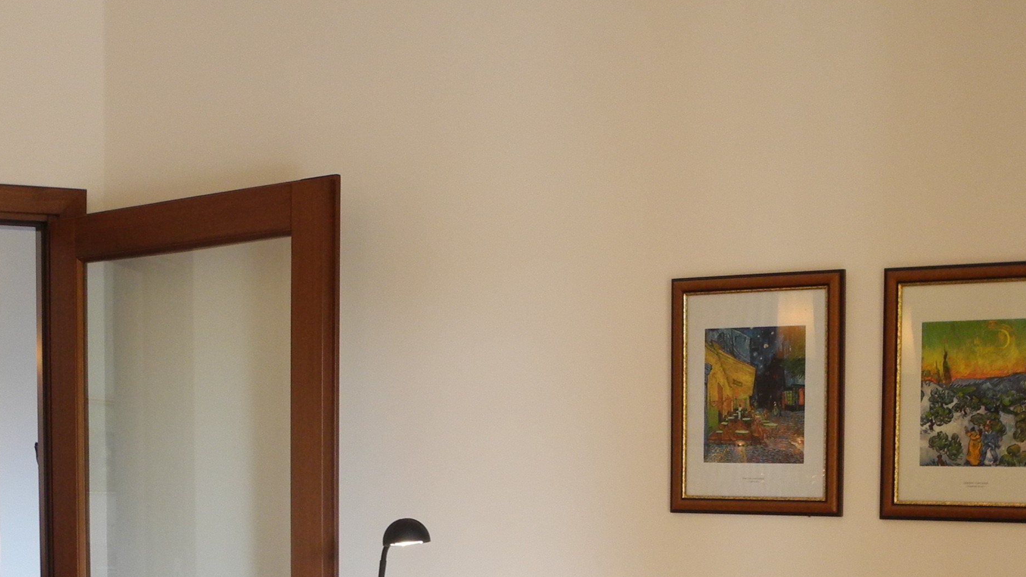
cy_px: 687
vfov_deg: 19.0
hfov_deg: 34.9
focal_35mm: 60
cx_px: 457
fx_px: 1632
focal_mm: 6
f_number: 2.8
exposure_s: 1/30
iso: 174
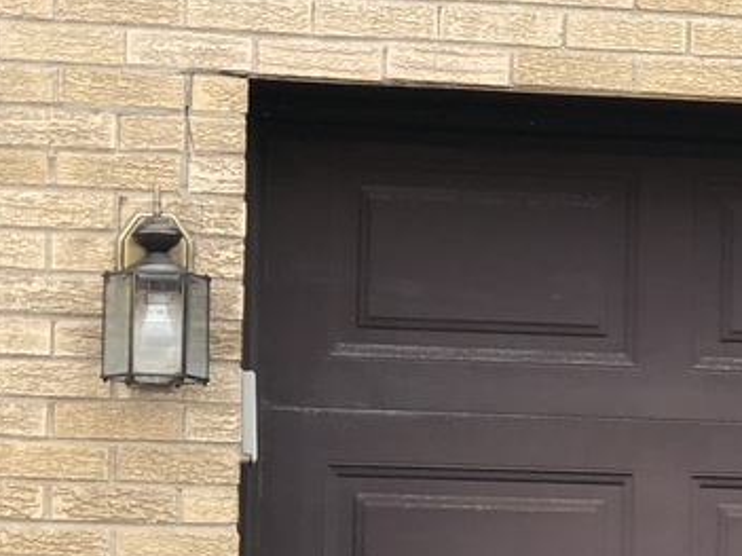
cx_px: 1038
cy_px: 691
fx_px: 5014
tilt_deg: +1.9
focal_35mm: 234
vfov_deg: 6.3
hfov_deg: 8.3
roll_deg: -0.7
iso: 20
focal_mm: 6.6
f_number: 2.8
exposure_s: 1/121
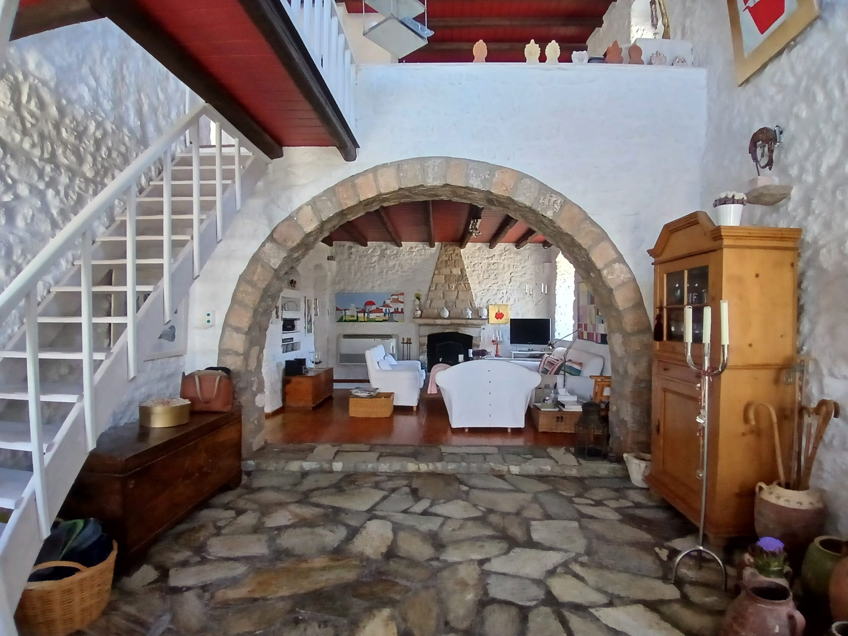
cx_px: 424
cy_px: 318
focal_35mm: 17
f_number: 2.2
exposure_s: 1/33.3
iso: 160
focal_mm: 1.4
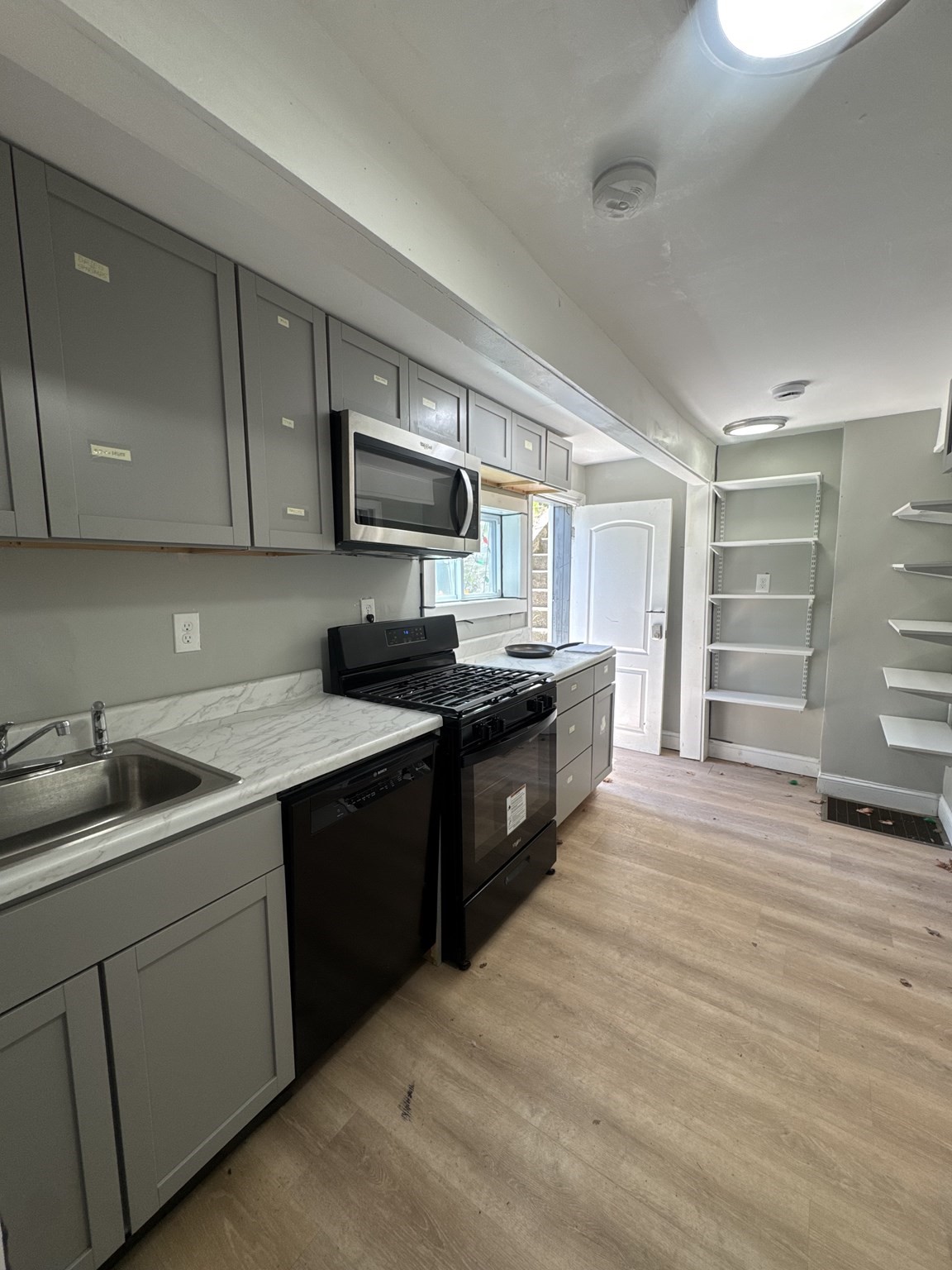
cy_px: 635
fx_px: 513
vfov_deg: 102.1
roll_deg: +2.2
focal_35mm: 14
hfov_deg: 85.7
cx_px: 476
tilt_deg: -6.3
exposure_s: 1/120
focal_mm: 2.22
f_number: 2.2
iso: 50
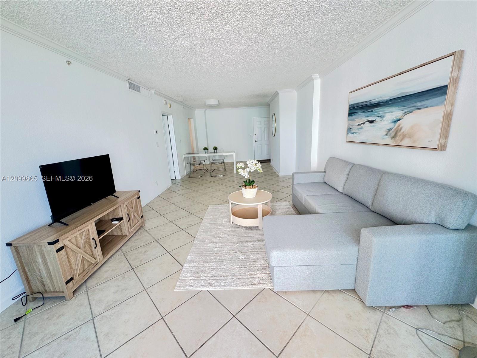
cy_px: 179
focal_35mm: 14
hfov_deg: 102.1
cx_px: 238
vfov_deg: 85.7
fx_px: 193
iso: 50
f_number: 2.2
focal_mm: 2.22
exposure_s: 1/99
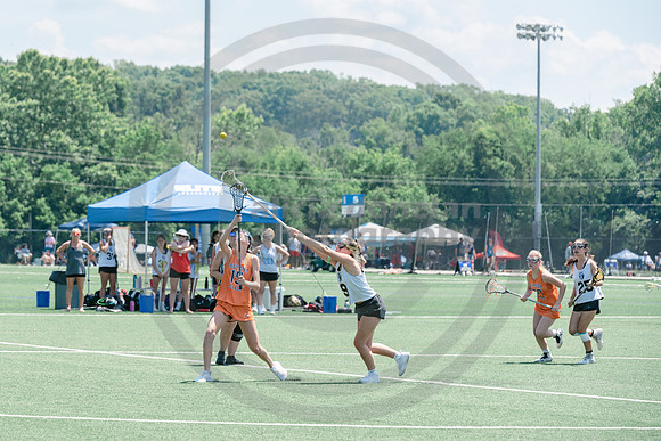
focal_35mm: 198
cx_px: 267
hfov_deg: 10.4
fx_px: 3644
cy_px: 176
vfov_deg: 6.9
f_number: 5.6
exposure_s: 1/2000
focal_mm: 165
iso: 400
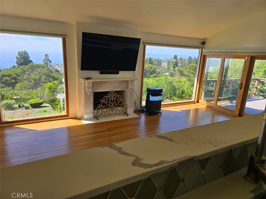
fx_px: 177
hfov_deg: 73.9
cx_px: 133
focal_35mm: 23
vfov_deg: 58.9
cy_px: 100
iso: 12
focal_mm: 6.3
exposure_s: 1/180
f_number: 1.7
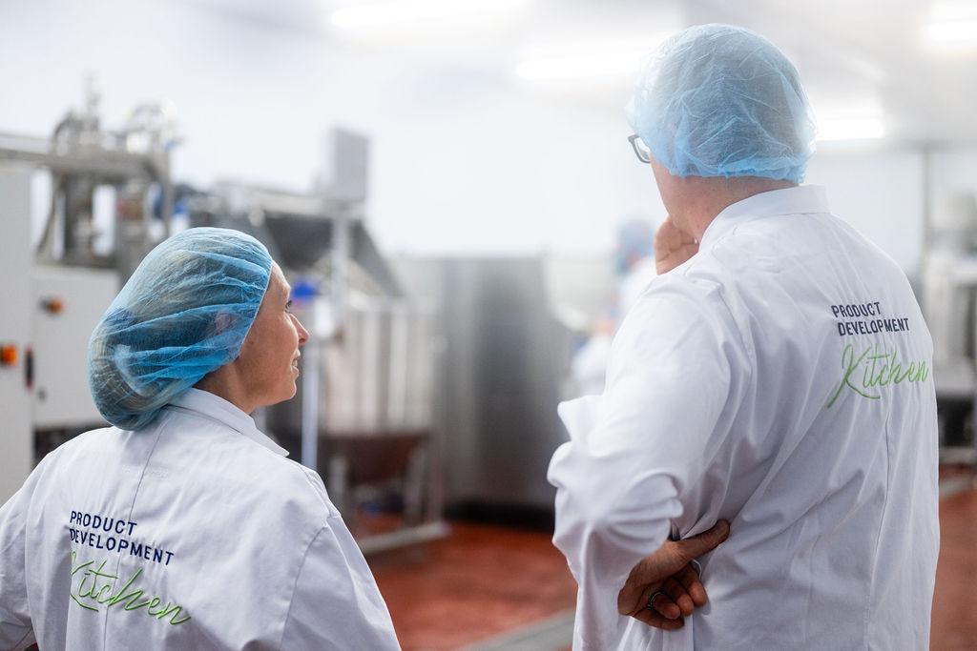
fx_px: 1357
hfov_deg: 39.6
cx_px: 488
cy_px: 326
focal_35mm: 50
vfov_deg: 27.0
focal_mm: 50
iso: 800
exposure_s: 1/400
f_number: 2
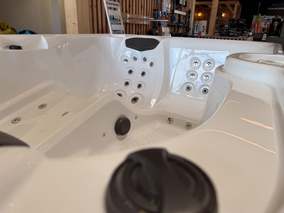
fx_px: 197
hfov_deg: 71.6
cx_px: 142
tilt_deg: -20.6
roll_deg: -1.9
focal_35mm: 24
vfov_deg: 56.8
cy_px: 106
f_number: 1.78
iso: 64
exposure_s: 1/182
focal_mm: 6.76
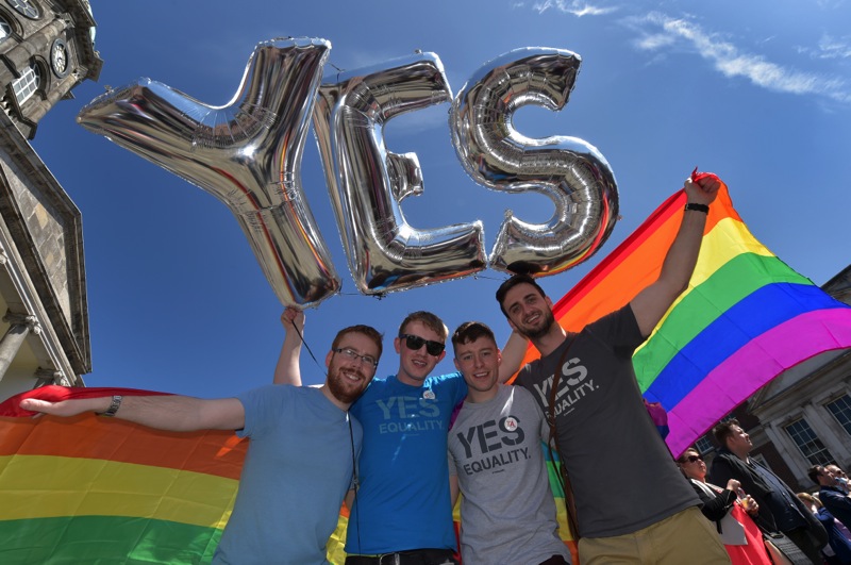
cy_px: 282
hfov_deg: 90.1
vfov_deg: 67.2
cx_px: 426
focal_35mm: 18
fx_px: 425
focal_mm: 18
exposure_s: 1/250
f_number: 10
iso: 100
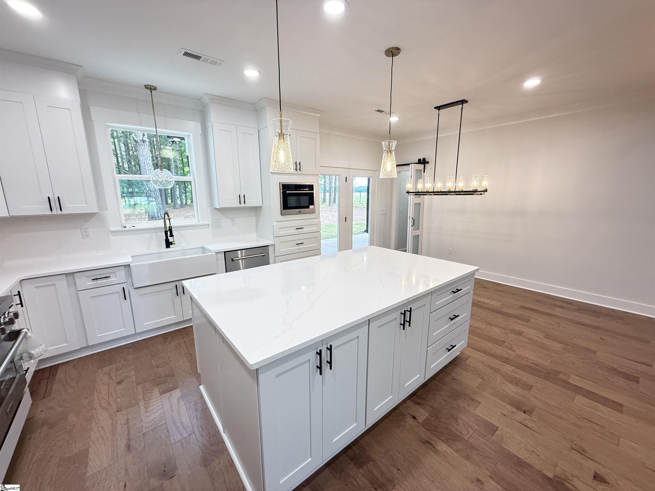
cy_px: 246
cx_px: 328
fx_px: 265
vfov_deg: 85.7
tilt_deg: -10.5
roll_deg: -0.1
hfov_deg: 102.1
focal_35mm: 14
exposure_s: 1/120
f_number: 2.2
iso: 320
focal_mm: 2.22
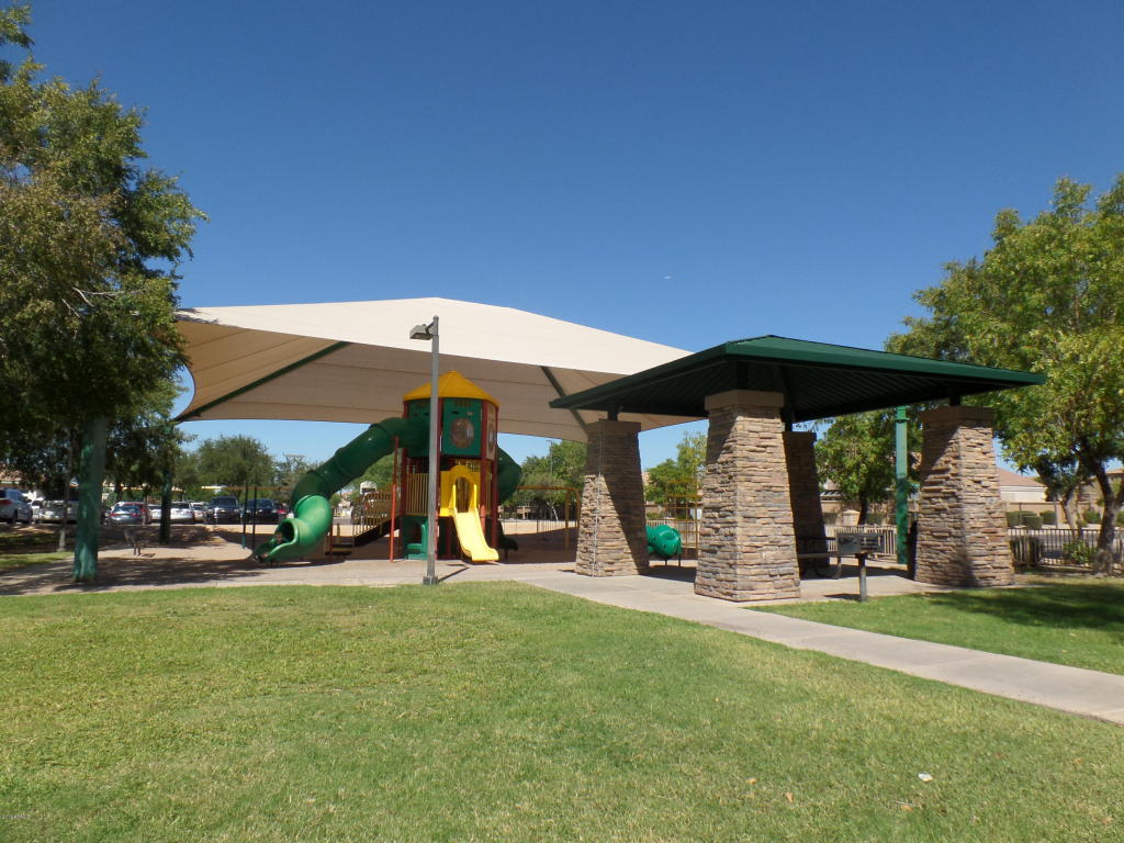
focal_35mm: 23
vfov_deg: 58.9
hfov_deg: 73.9
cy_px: 422
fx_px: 747
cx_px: 562
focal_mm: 4.1
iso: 100
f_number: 4
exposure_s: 1/1000
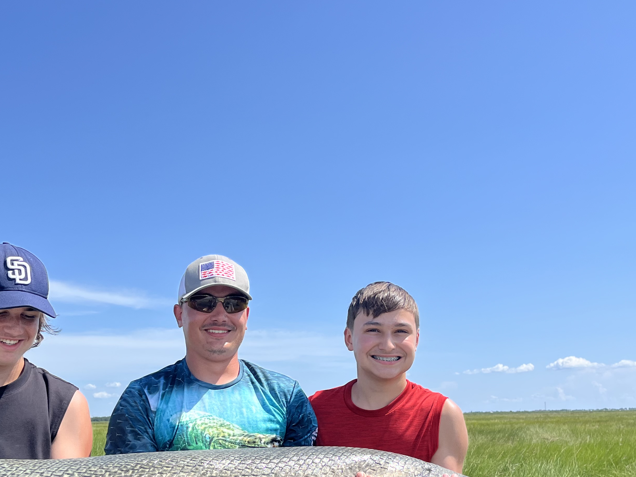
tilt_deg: +3.4
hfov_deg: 43.1
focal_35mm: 43
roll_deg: +1.9
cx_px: 199
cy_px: 356
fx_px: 790
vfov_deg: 33.0
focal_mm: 5.1
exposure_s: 1/3876
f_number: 1.6
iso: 50
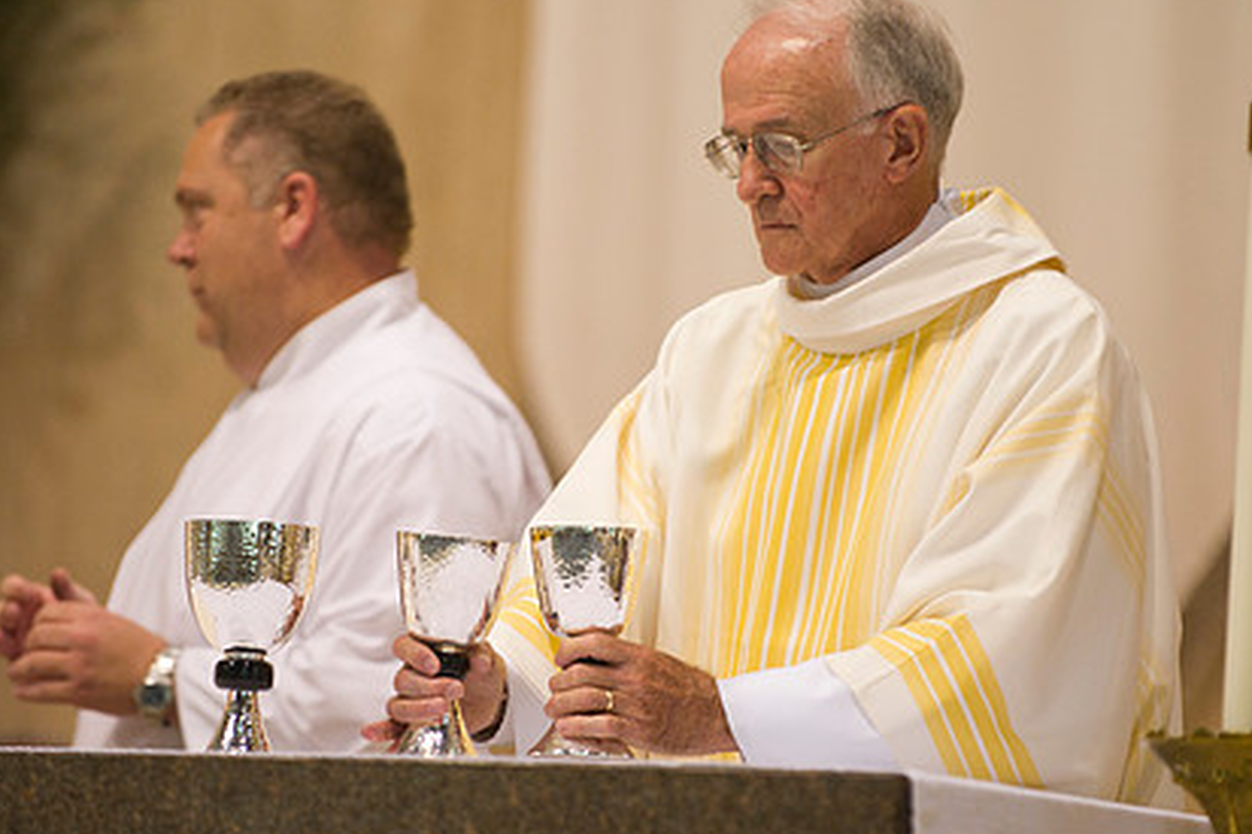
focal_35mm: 281
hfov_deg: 7.3
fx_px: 9768
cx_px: 594
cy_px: 446
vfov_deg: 4.9
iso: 2000
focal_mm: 200
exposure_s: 1/160
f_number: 2.8
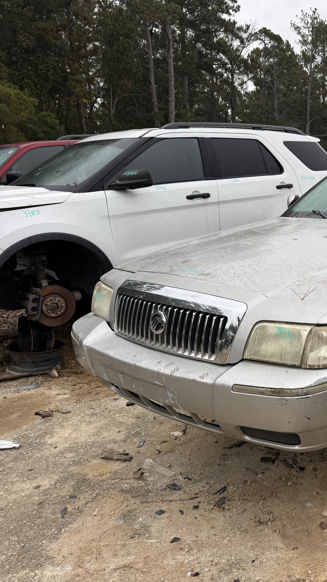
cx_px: 370
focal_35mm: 35
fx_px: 540
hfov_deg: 29.9
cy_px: 291
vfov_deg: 56.6
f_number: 1.78
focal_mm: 6.76
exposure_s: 1/612
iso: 80
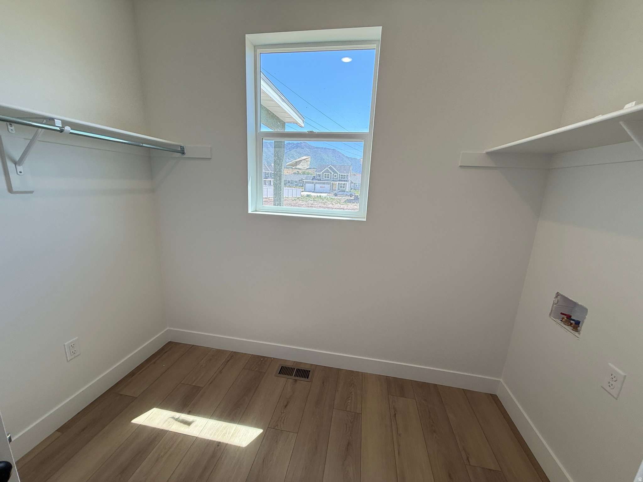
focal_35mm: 14
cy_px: 241
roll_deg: -3.0
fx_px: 260
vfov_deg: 85.7
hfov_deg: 102.1
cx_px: 322
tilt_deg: -12.1
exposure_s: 1/175
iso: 64
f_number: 2.2
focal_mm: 2.22
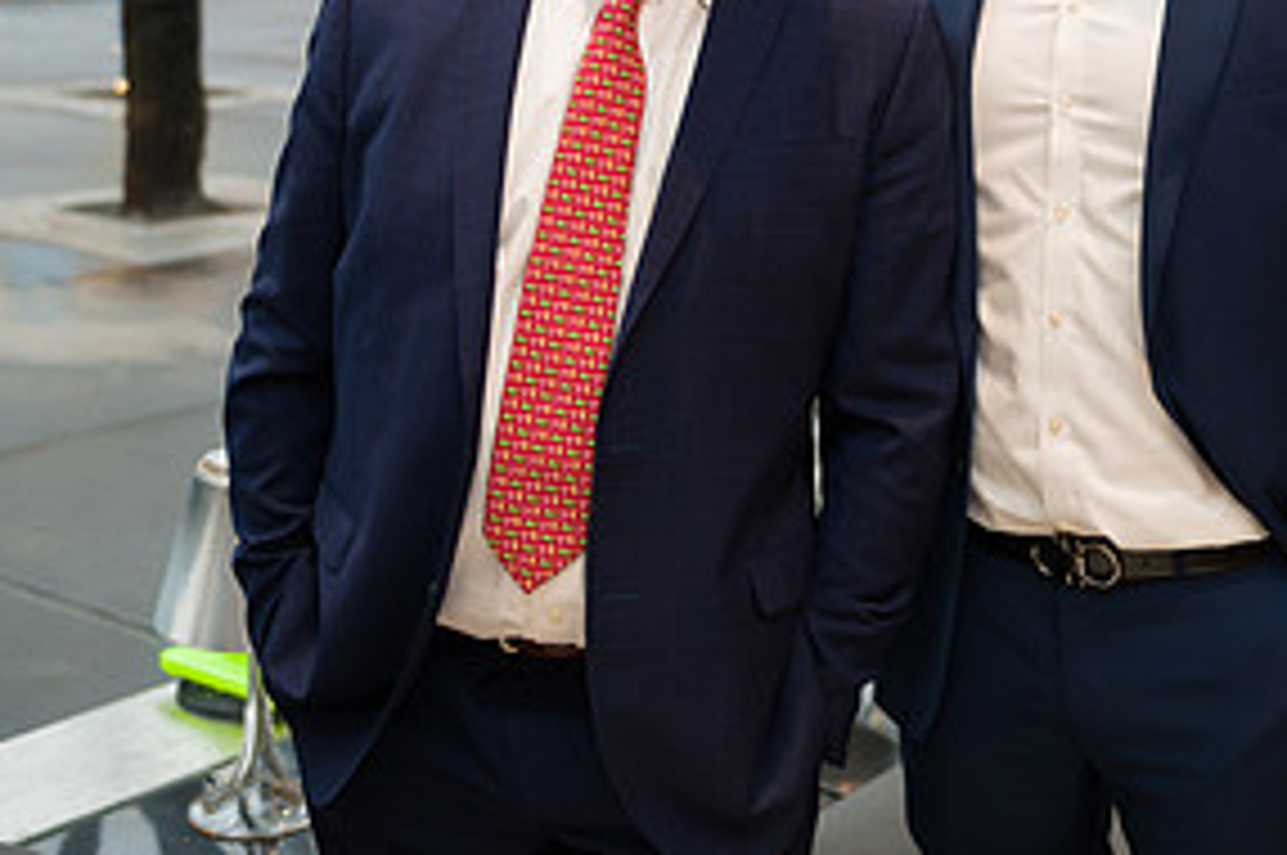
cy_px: 99
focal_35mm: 65
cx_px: 972
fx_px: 2321
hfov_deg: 30.5
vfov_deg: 20.5
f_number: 3.2
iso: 400
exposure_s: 1/125
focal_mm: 32
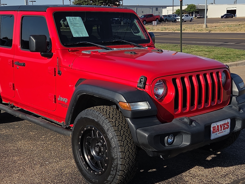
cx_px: 107
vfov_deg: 28.6
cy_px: 89
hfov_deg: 37.4
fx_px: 361
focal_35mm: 51
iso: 77
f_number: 1.8
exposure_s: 1/10000
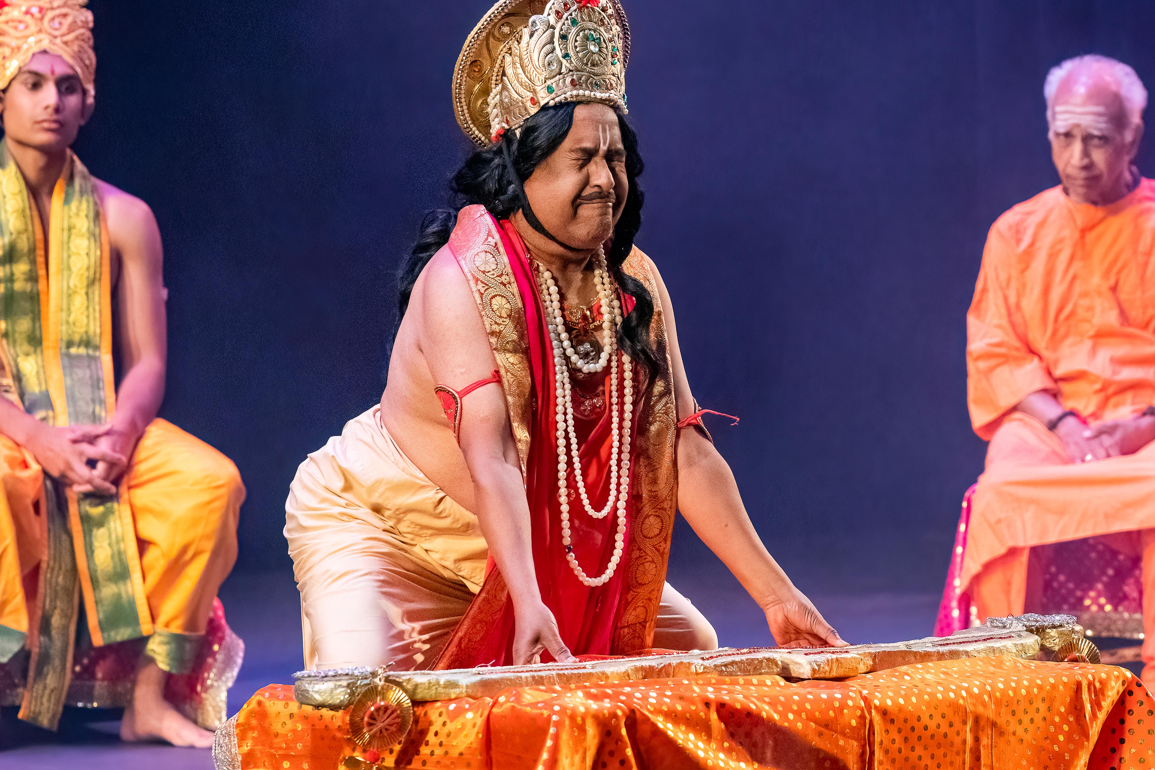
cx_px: 579
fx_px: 11260
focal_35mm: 351
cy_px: 373
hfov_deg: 5.9
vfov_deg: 3.9
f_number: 5.6
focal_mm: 190
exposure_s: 1/250
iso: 4000
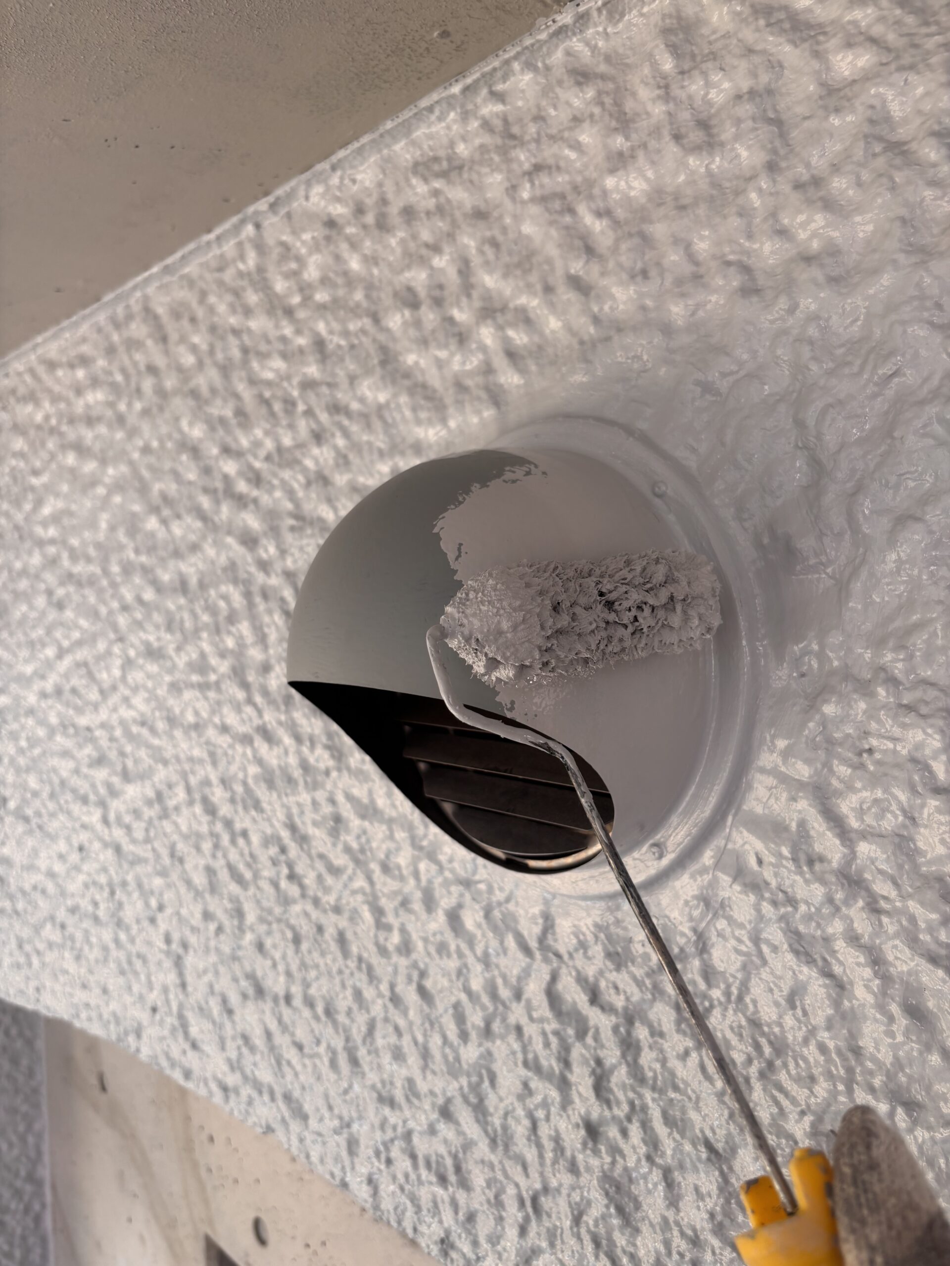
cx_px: 475
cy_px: 633
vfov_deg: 67.3
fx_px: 951
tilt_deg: -1.6
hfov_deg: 53.1
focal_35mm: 26
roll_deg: +0.4
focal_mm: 5.96
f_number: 1.6
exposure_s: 1/121
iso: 40
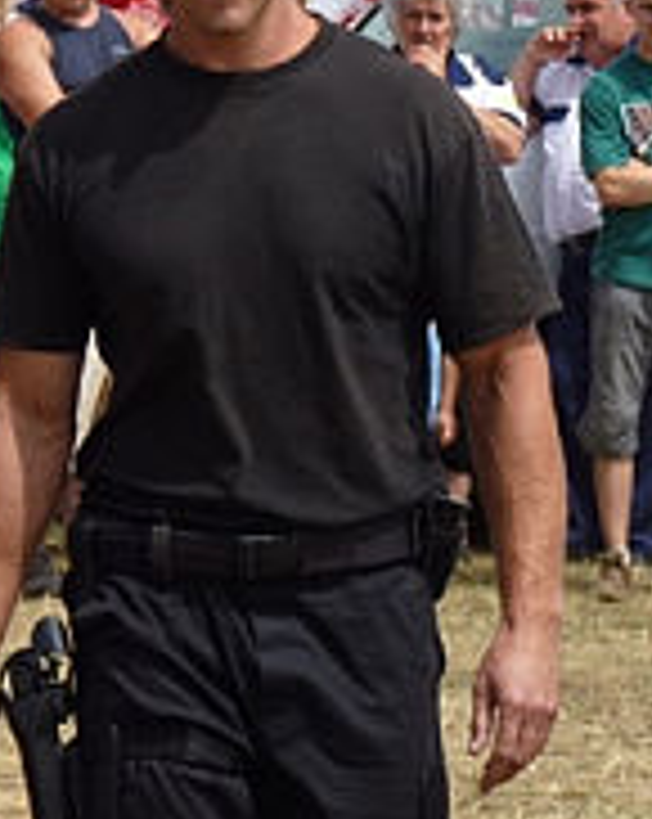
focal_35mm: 324
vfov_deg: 6.0
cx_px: 877
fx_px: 7835
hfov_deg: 4.7
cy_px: 405
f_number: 4.5
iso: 80
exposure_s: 1/640
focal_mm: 23.7
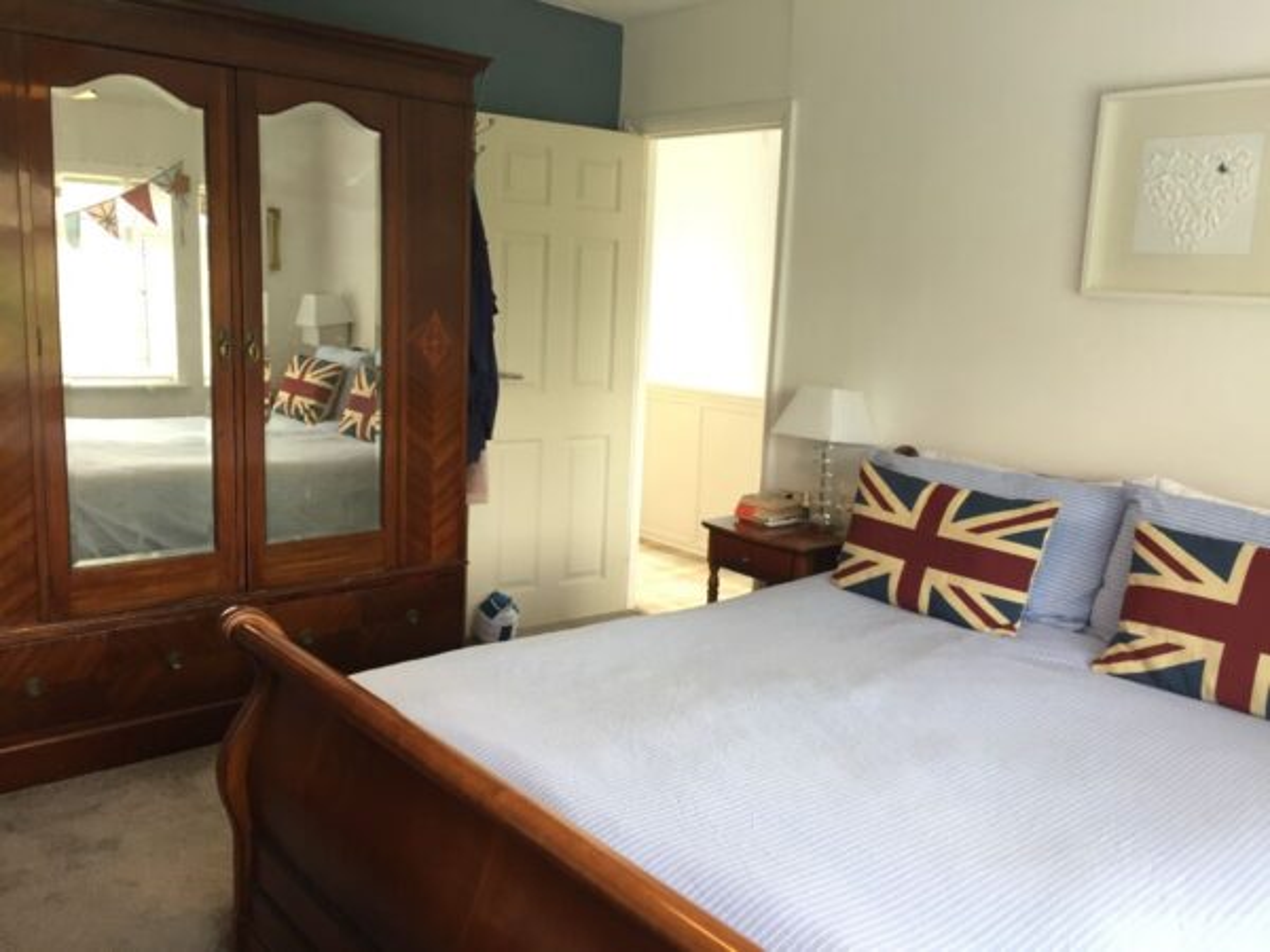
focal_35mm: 29
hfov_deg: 61.7
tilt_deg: -10.5
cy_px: 476
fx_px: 1064
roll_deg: -4.0
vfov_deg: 48.2
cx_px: 635
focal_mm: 4.15
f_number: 2.2
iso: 80
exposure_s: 1/33
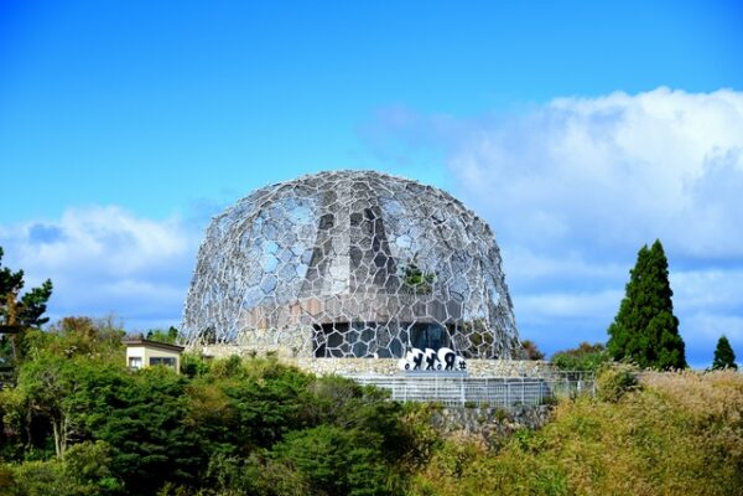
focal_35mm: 92
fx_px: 1899
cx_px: 372
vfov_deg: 14.9
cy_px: 248
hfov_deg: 22.1
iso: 400
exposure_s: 1/2500
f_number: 5.3
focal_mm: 92
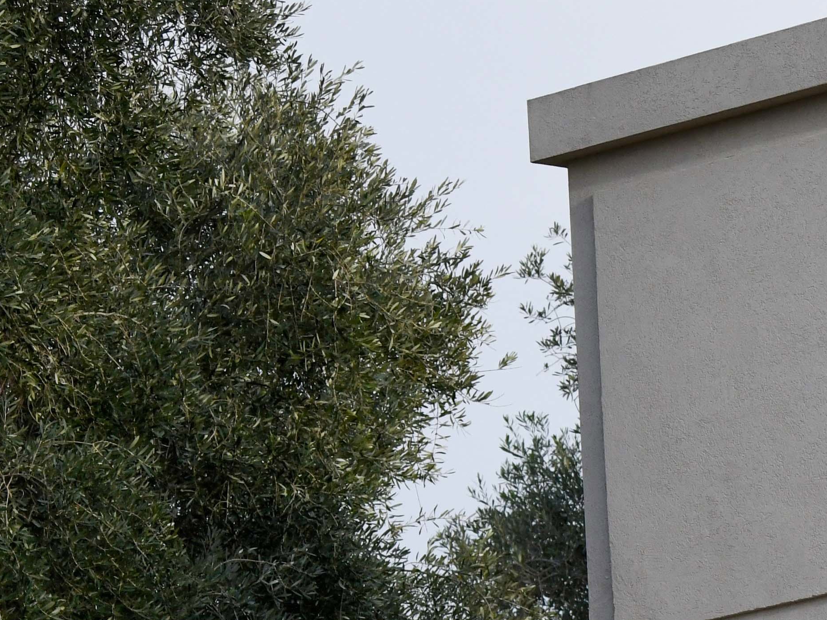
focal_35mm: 428
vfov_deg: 3.5
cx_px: 890
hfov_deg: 4.6
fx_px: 10225
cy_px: 1011
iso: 640
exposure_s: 1/1000
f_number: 5
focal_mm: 100
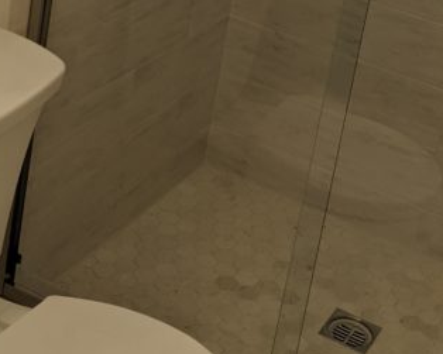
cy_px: -124
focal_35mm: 86
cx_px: 320
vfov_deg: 16.7
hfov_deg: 22.1
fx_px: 1127
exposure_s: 1/120
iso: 46
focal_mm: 4.38
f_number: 1.73
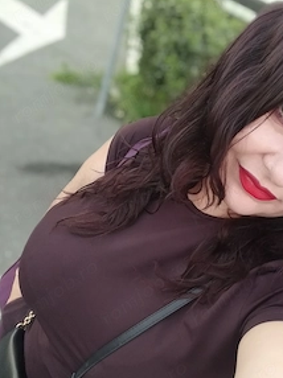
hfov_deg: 48.6
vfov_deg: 63.2
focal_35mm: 28
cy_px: 214
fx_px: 306
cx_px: 194
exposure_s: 1/25
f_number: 2.45
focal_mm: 3.49
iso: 280
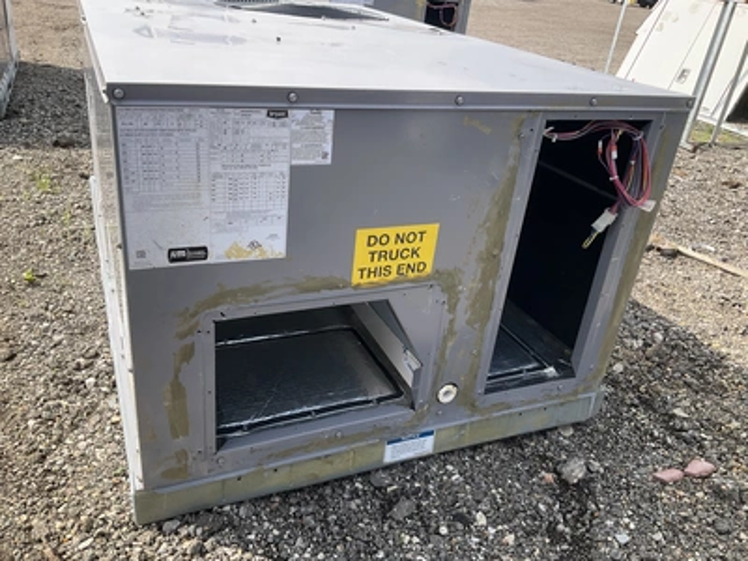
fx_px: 627
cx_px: 374
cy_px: 280
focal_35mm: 29
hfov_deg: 61.7
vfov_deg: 48.2
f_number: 1.8
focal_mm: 3
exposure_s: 1/842
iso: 25
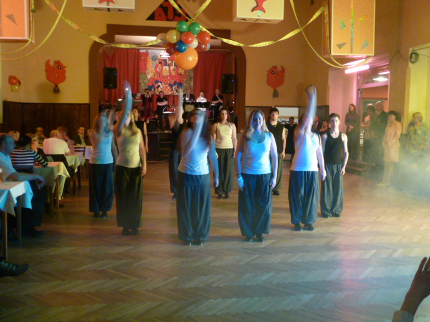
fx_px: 435
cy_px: 161
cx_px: 215
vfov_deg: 40.7
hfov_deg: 52.6
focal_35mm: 35
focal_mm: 5.7
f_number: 3.5
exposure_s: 1/4
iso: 400
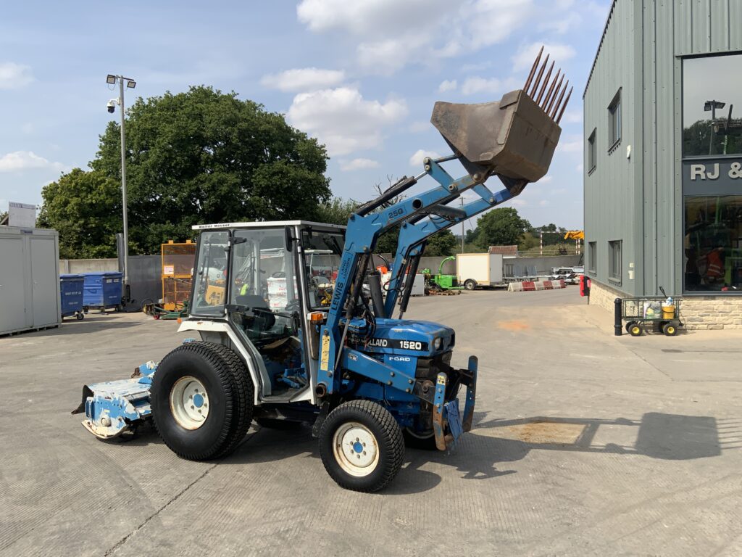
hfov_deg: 61.7
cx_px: 371
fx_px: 622
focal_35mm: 29
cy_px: 278
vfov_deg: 48.2
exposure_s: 1/1984
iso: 16
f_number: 1.8
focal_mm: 3
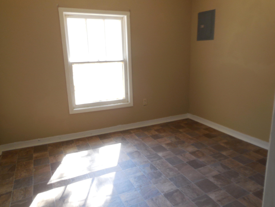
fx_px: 199
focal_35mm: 25
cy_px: 104
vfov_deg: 54.9
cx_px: 138
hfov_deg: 69.4
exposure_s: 1/30
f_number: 3.1
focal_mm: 4.5
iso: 160
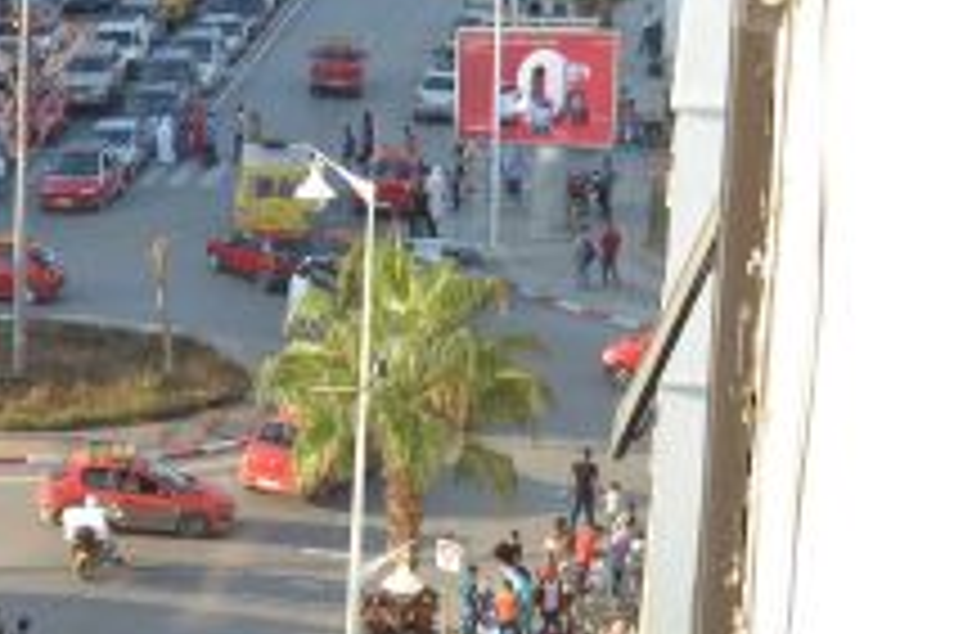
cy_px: 589
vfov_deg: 10.0
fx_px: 3601
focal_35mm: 136
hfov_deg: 14.2
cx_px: -441
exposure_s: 1/160
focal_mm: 30
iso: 100
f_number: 6.3
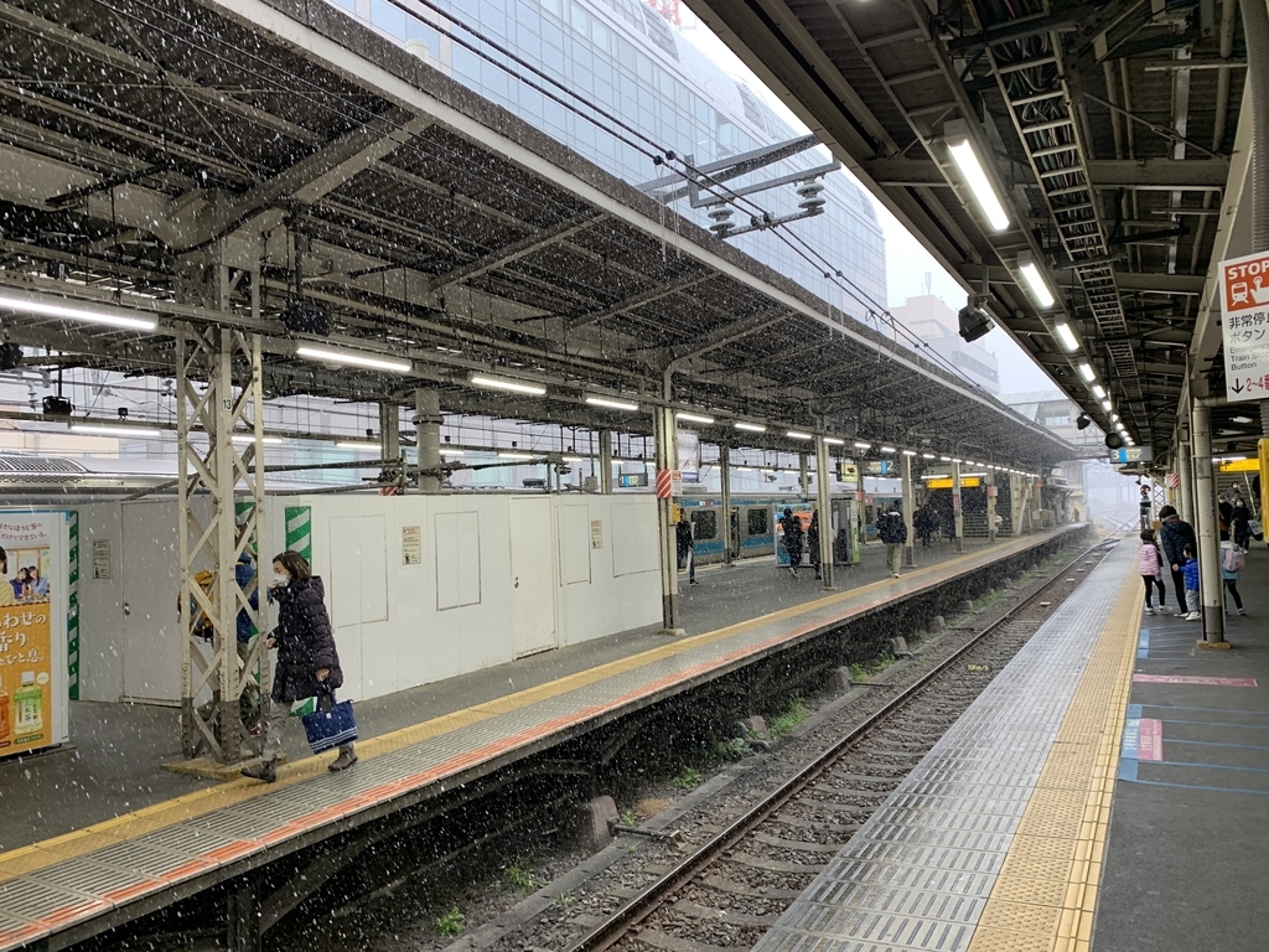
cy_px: 476
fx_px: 953
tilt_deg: +1.8
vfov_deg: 53.1
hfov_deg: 67.3
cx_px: 634
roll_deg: +2.8
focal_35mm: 26
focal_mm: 4.25
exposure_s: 1/119
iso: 100
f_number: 1.8
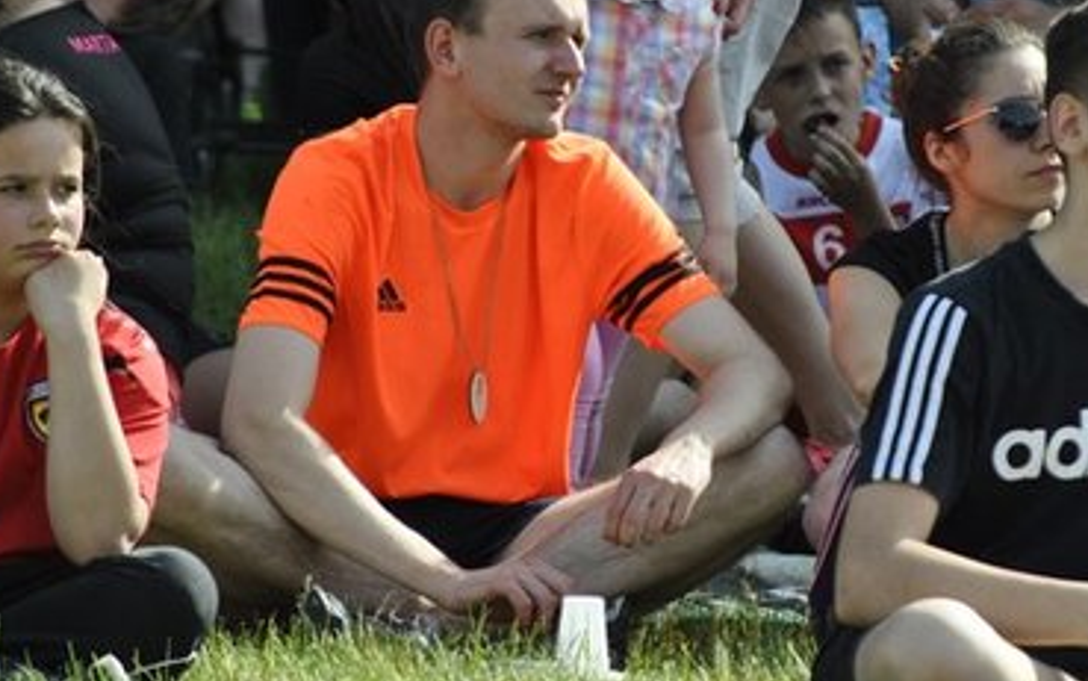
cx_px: 584
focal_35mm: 539
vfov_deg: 2.4
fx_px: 15989
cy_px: 289
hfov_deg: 3.9
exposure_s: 1/500
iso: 280
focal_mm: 200
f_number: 5.6
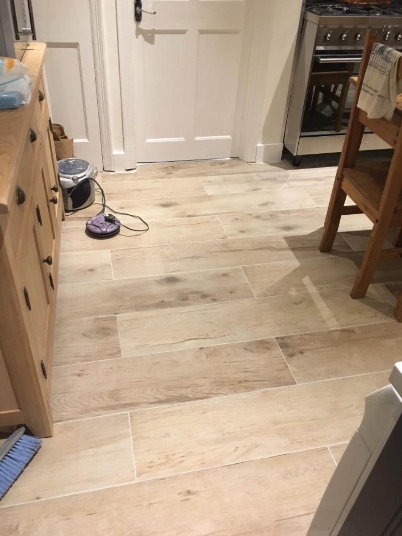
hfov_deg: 48.2
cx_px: 201
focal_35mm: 29
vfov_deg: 61.7
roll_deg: -2.6
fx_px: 449
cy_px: 268
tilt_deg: -36.4
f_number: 2.2
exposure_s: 1/33
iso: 200
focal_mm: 4.15
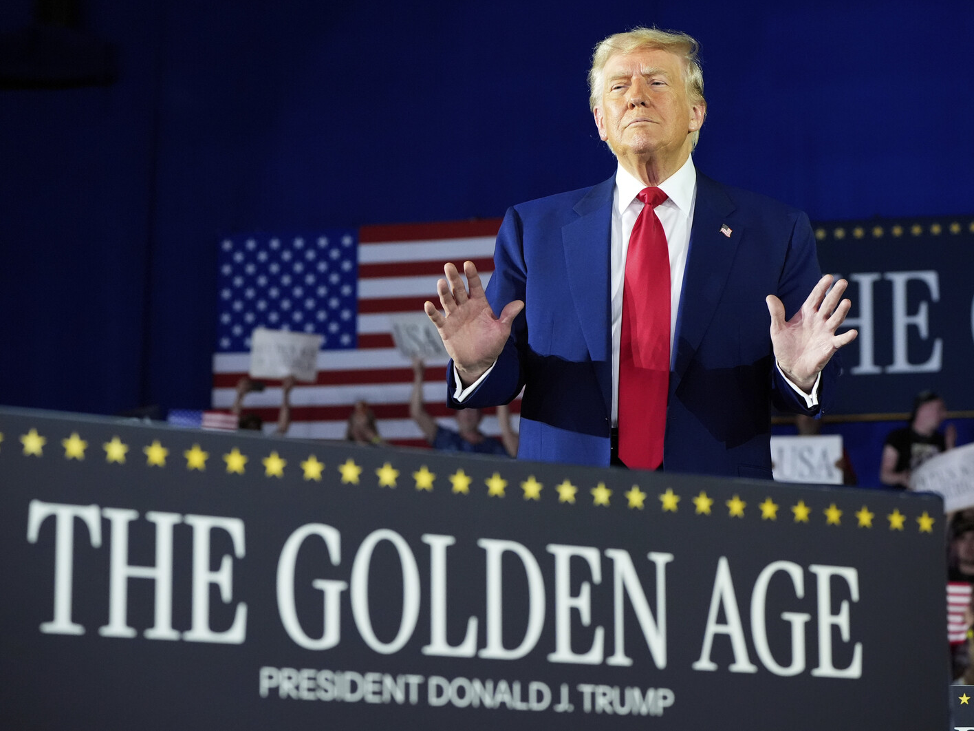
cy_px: 365
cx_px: 528
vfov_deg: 13.1
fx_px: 3180
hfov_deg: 17.4
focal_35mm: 113
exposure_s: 1/640
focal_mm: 104
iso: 5000
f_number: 6.3
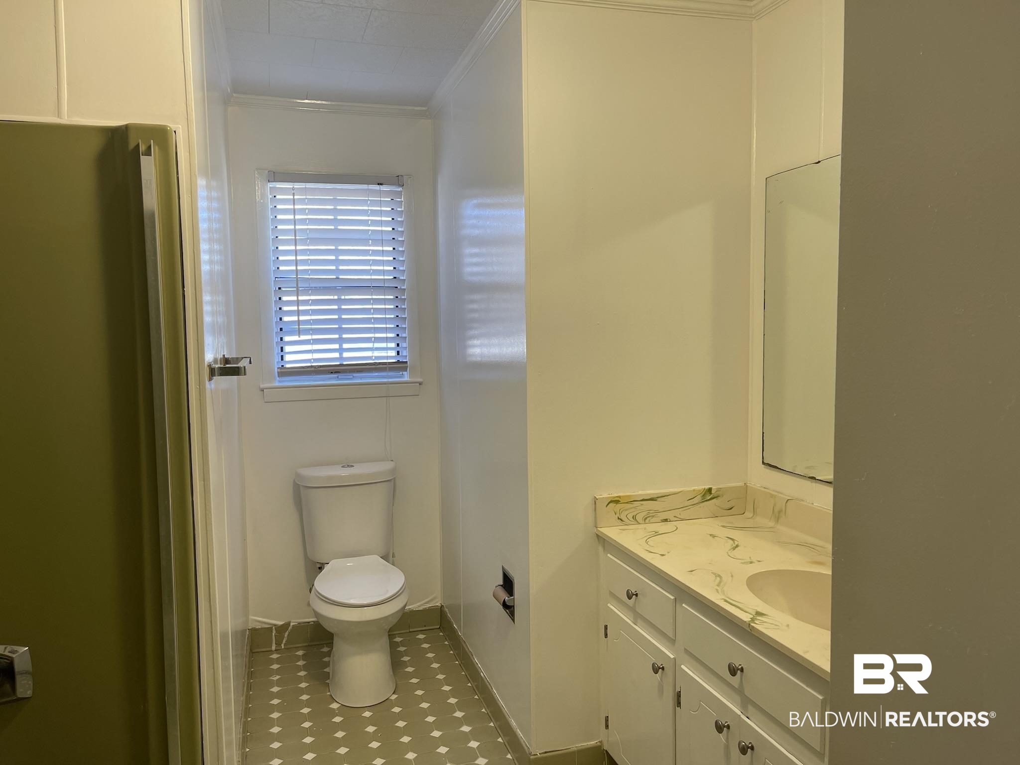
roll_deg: +0.8
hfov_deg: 67.3
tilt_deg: -4.4
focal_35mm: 26
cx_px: 510
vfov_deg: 53.1
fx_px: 766
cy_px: 382
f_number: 1.6
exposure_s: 1/60
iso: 80
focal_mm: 5.1
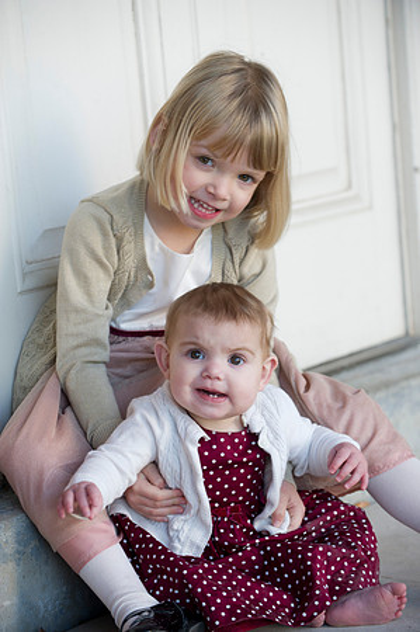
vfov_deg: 16.4
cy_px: 316
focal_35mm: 125
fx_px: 2192
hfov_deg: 10.9
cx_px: 210
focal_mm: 125
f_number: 3.5
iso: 250
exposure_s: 1/125
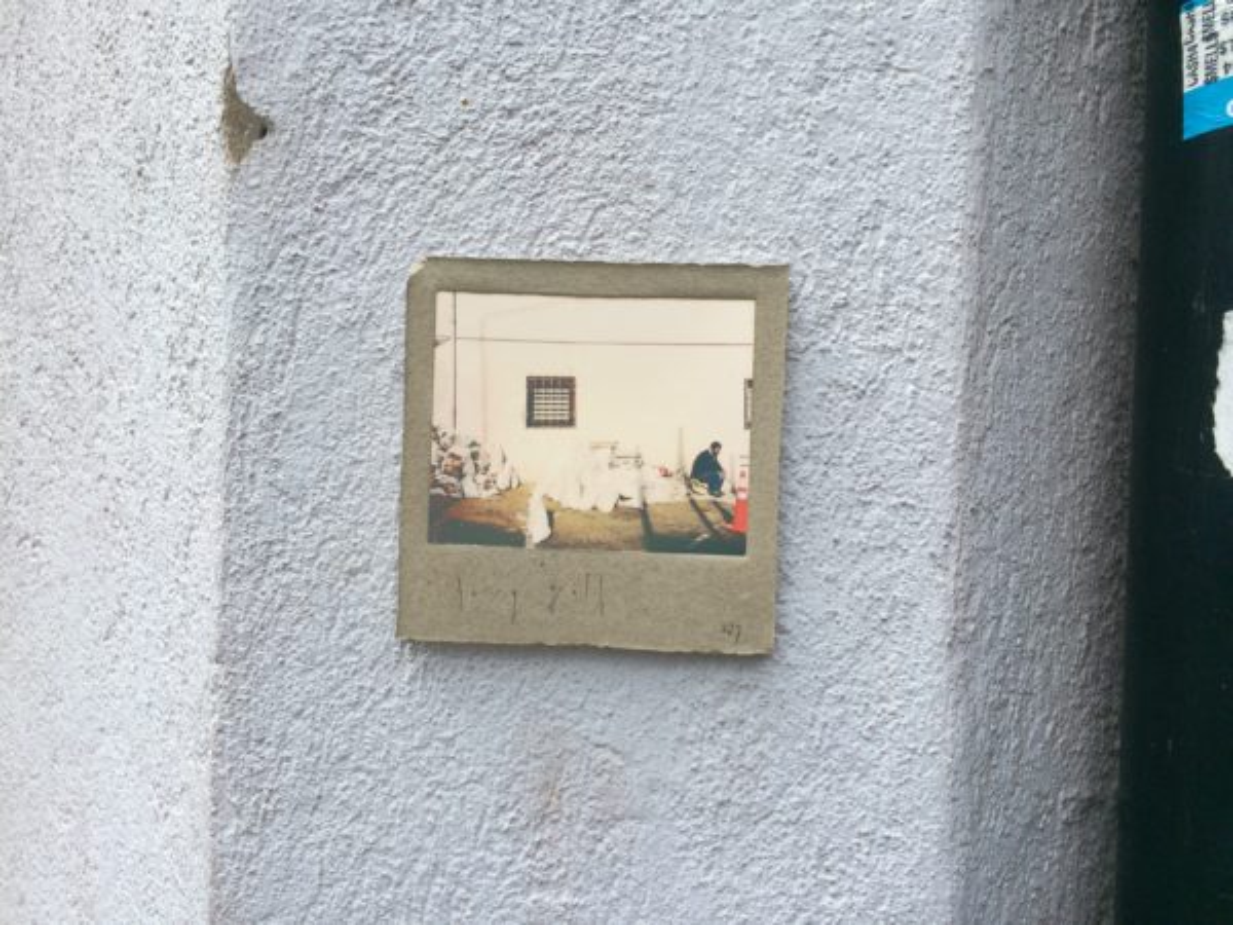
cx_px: 616
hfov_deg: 60.0
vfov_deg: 46.8
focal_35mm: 30
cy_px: 462
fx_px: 1069
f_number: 2.2
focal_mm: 4.12
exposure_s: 1/855
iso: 32
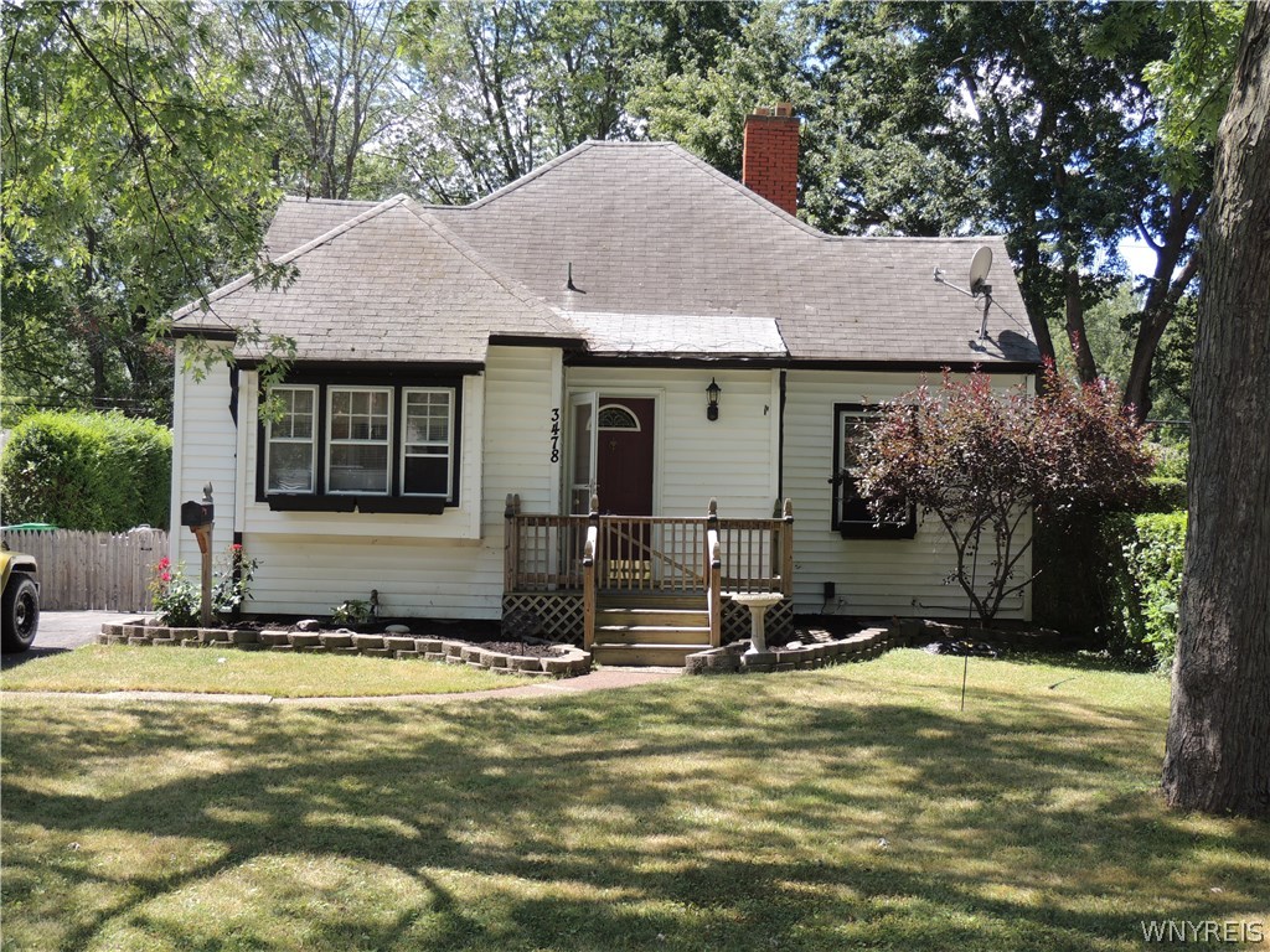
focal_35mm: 43
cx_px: 635
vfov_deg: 33.6
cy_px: 476
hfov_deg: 43.9
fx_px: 1578
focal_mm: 7.6
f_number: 3.4
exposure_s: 1/320
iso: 100
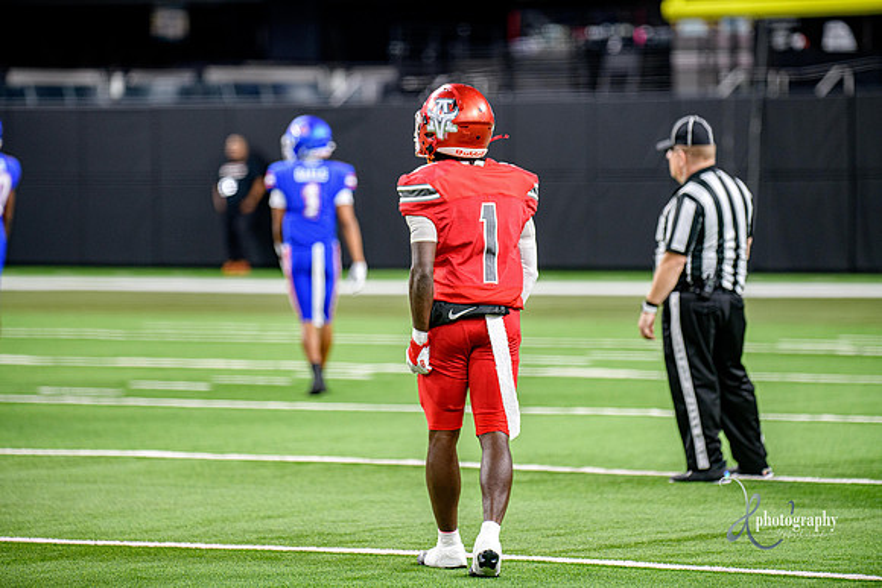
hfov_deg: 9.8
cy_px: 294
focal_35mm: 210
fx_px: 5146
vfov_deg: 6.5
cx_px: 441
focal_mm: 210
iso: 1250
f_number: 2.8
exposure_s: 1/400
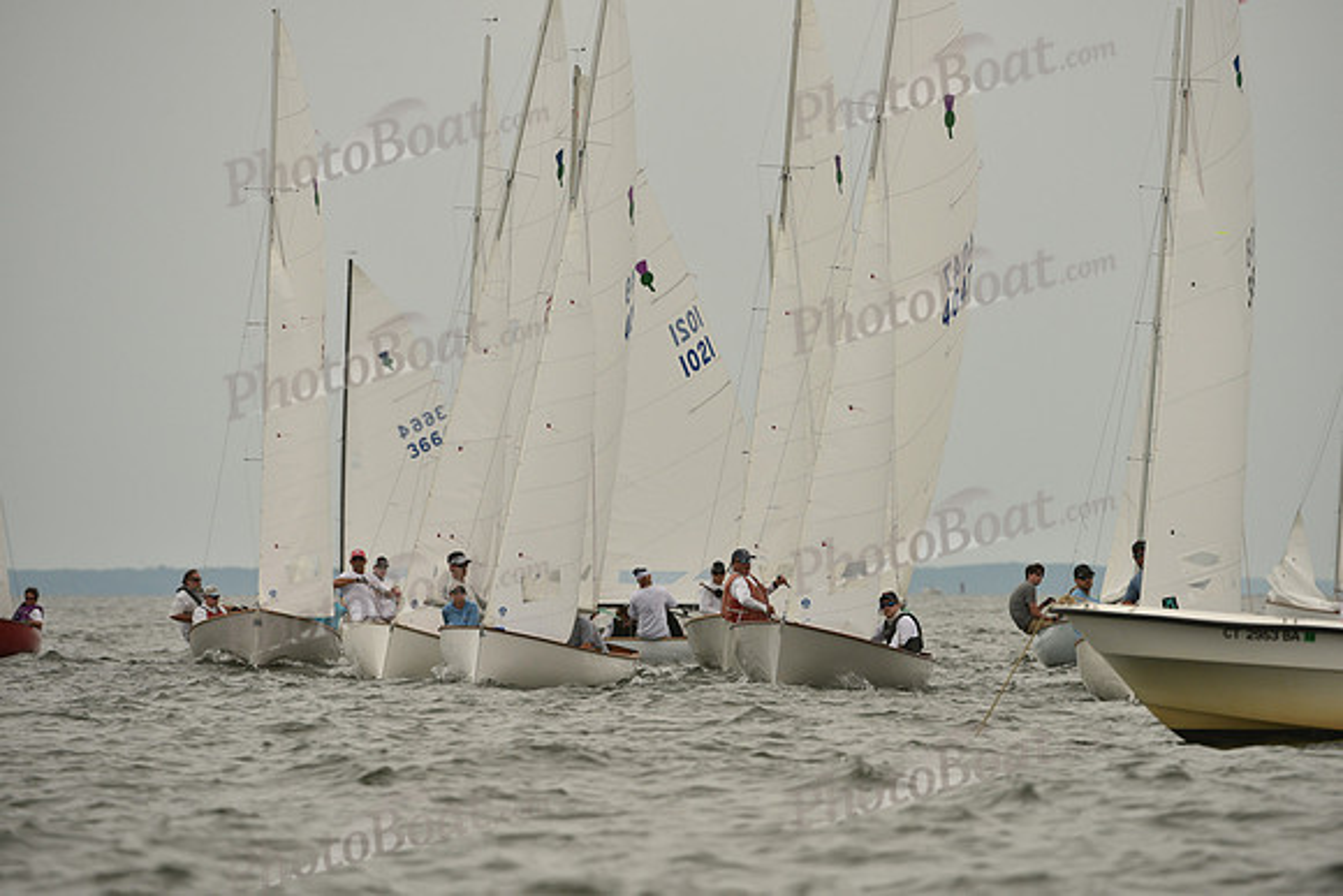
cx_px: 672
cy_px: 448
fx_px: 13433
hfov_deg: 5.7
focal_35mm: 360
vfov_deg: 3.8
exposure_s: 1/1250
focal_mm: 360
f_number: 5.6
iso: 320
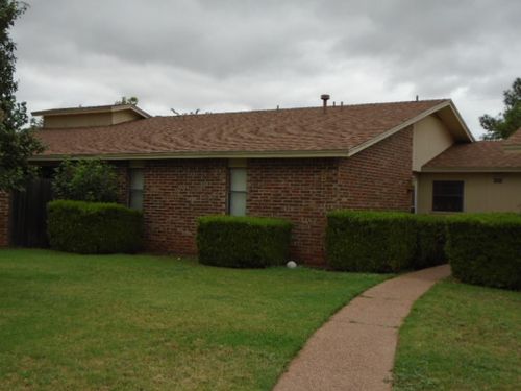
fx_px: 632
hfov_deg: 44.8
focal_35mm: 42
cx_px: 260
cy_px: 196
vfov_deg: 34.3
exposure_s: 1/640
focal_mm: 7.4
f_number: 4.1
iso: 100
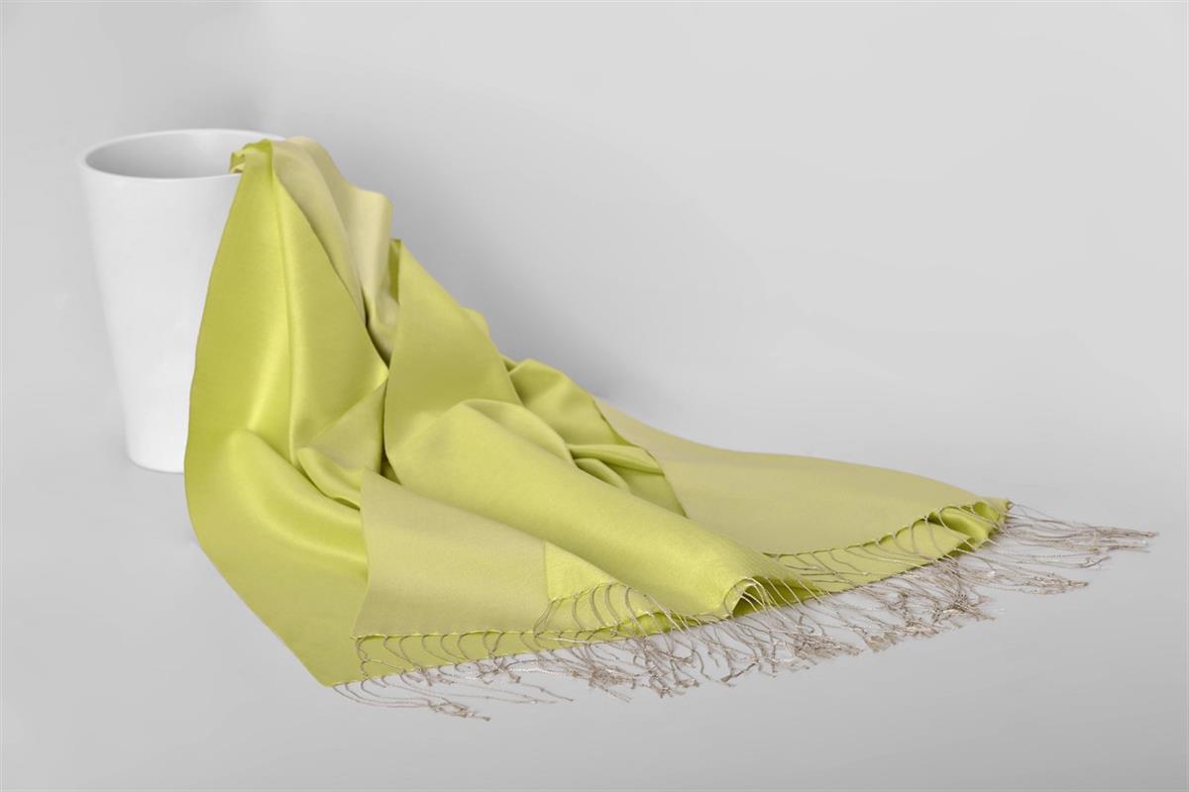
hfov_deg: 22.1
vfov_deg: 14.9
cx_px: 594
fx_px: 3038
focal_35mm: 92
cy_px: 396
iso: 100
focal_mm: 92
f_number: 8
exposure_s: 1/160
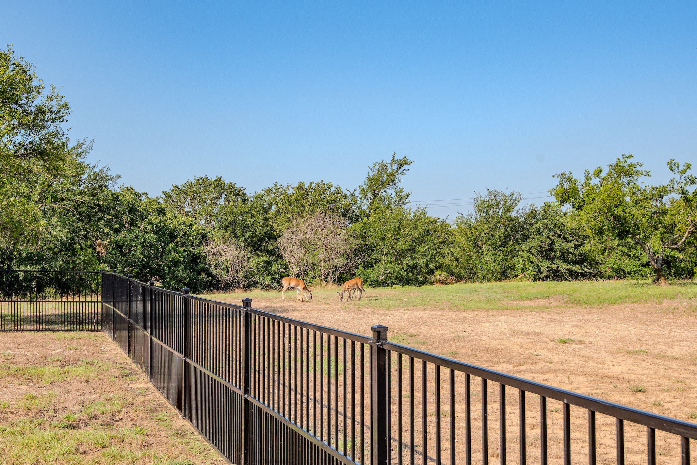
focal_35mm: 35
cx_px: 348
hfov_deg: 54.4
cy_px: 232
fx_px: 678
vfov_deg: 37.9
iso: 200
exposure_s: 1/320
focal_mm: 35
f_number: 9
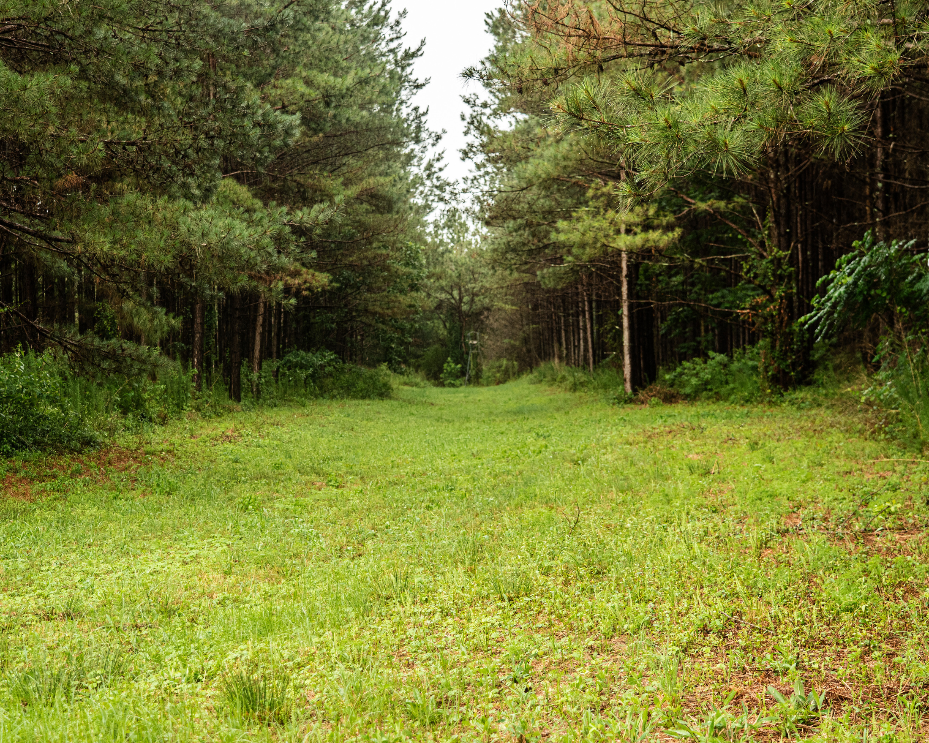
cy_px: 376
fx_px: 1622
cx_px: 436
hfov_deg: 32.0
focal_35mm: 59
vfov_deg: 25.8
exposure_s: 1/160
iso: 1250
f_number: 4
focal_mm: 45
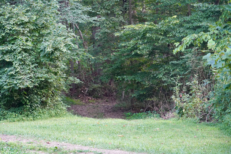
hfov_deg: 17.5
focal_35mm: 117
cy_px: 77
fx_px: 751
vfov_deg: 11.7
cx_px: 116
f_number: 5.6
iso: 1600
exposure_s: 1/160
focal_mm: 78
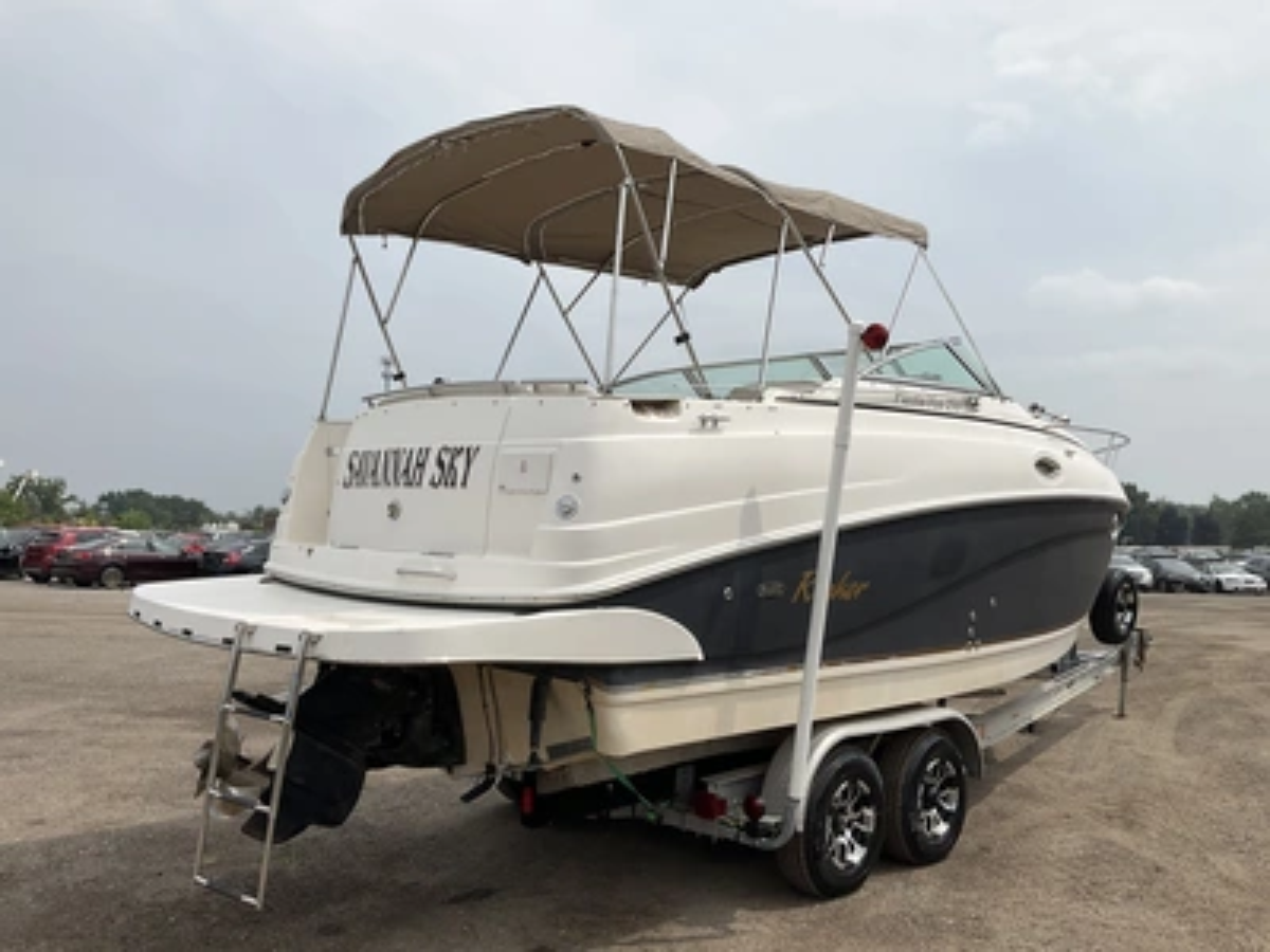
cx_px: 635
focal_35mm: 29
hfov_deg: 61.7
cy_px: 476
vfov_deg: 48.2
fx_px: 1064
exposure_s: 1/3788
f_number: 1.8
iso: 25
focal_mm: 3
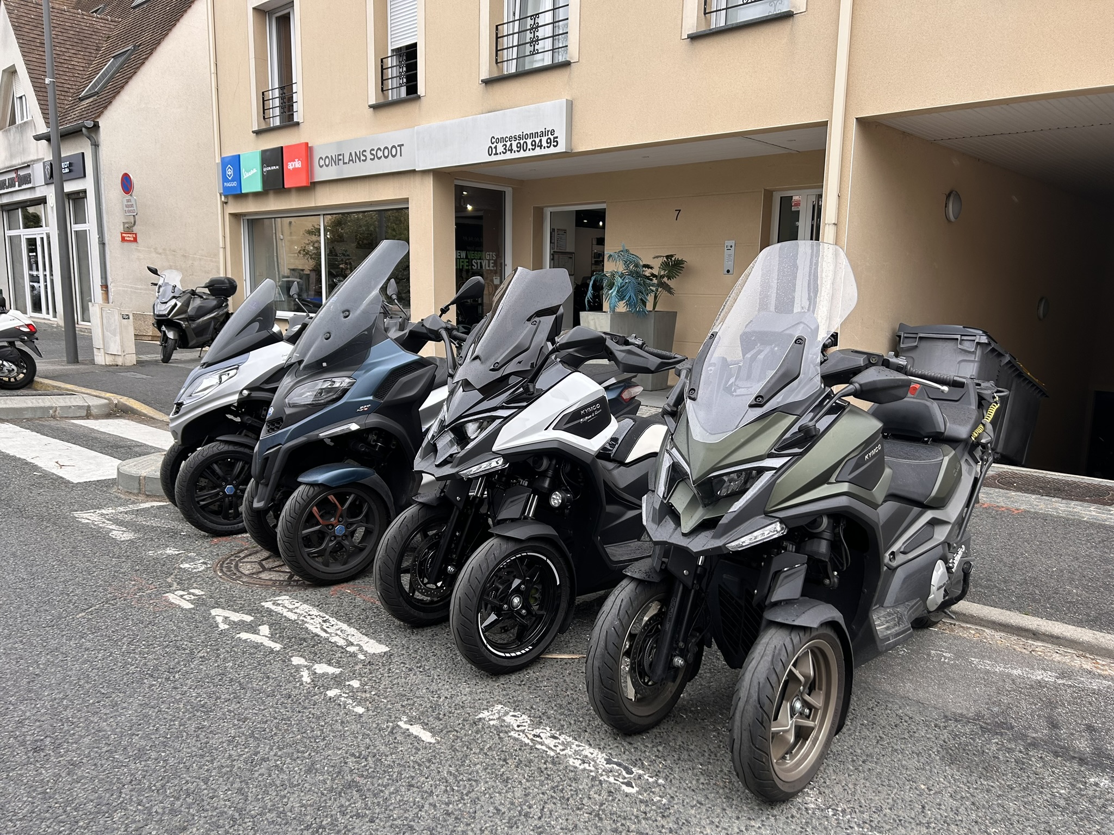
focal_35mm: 26
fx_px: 837
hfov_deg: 67.3
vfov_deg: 53.1
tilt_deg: -9.3
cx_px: 557
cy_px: 418
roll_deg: -1.3
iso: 50
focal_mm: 5.7
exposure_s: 1/387
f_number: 1.5
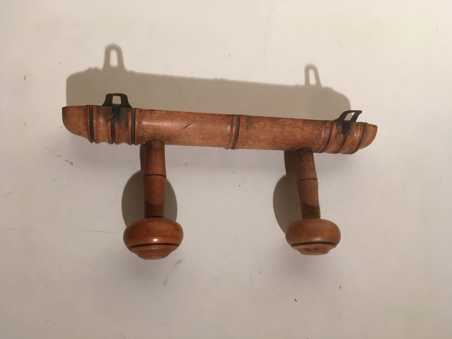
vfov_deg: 48.2
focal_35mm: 29
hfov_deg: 61.7
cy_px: 170
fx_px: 379
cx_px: 226
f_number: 2.2
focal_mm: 4.15
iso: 100
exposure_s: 1/33
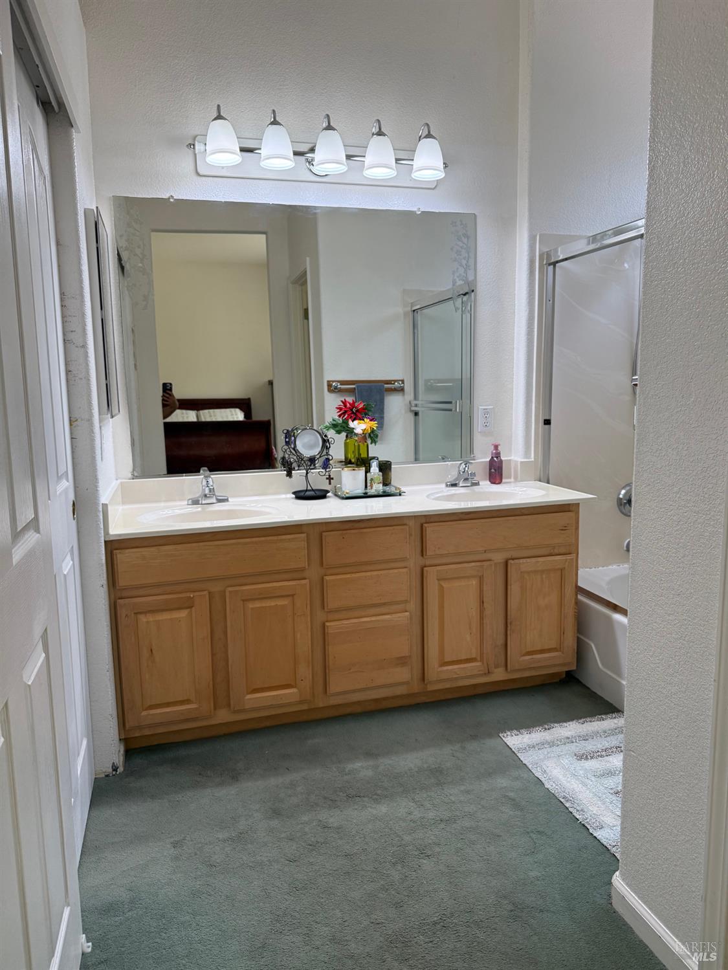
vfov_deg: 71.6
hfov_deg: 56.8
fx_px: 673
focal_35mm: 24
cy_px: 485
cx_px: 364
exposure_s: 1/227
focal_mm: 6.76
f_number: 1.78
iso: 200
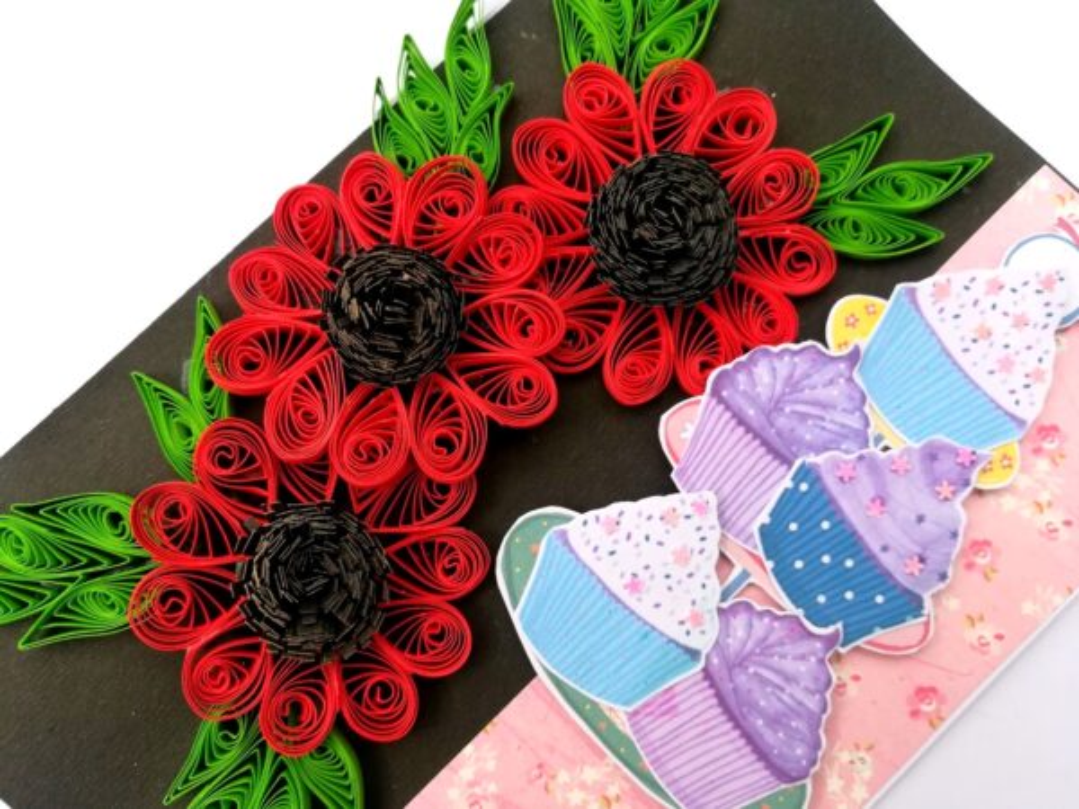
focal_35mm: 26
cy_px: 404
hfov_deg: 67.3
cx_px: 540
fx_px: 810
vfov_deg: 53.1
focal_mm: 3.83
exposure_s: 1/373
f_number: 2.2
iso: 50
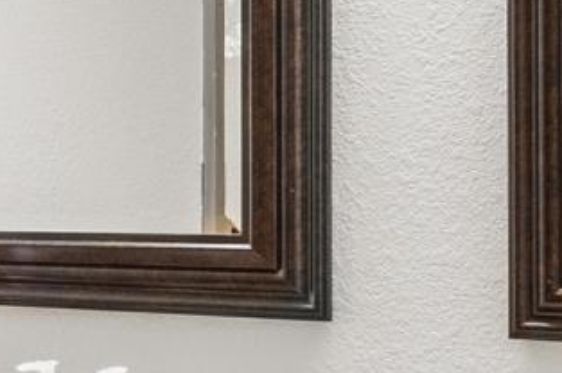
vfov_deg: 11.4
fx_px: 1871
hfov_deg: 14.7
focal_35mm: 120
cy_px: 178
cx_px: -478
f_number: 9
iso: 200
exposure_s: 1/3
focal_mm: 10
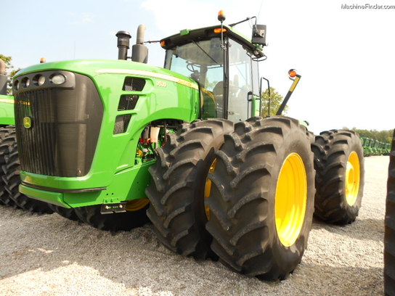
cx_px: 198
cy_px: 148
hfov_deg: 67.3
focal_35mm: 26
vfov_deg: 53.1
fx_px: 297
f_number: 3.2
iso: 80
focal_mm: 4.6
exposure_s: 1/400
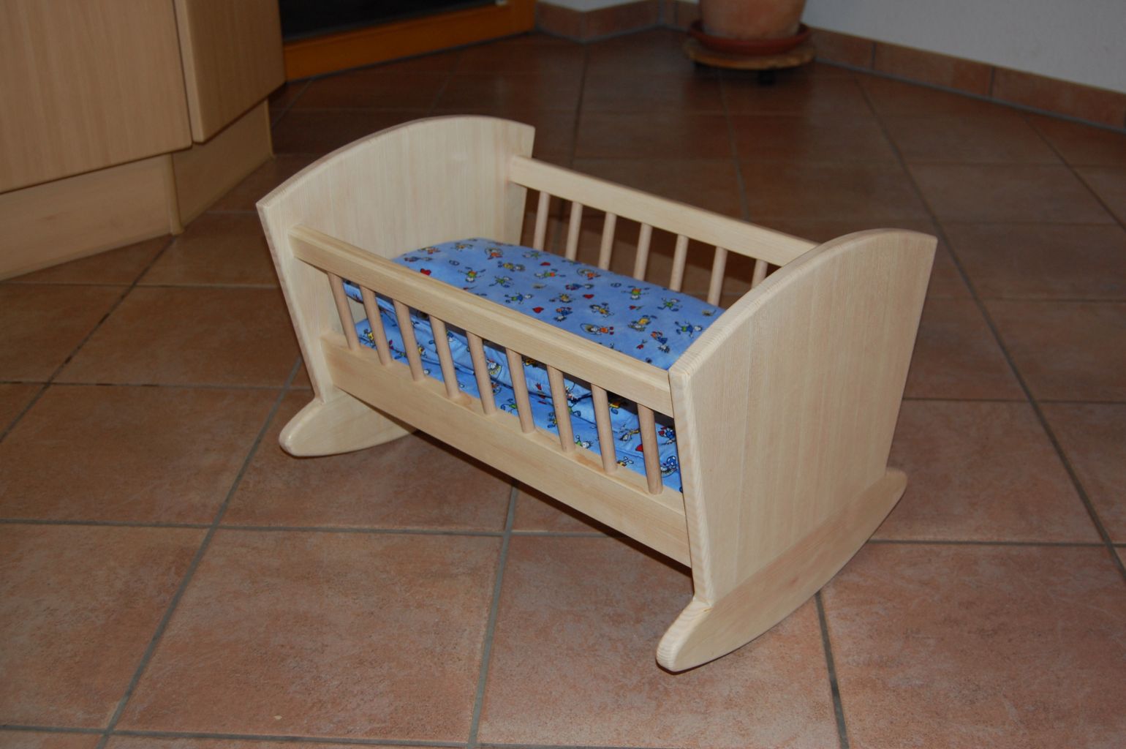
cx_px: 563
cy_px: 374
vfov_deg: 31.8
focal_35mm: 42
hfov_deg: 46.4
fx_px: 1313
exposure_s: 1/60
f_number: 4.2
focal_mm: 28
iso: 400
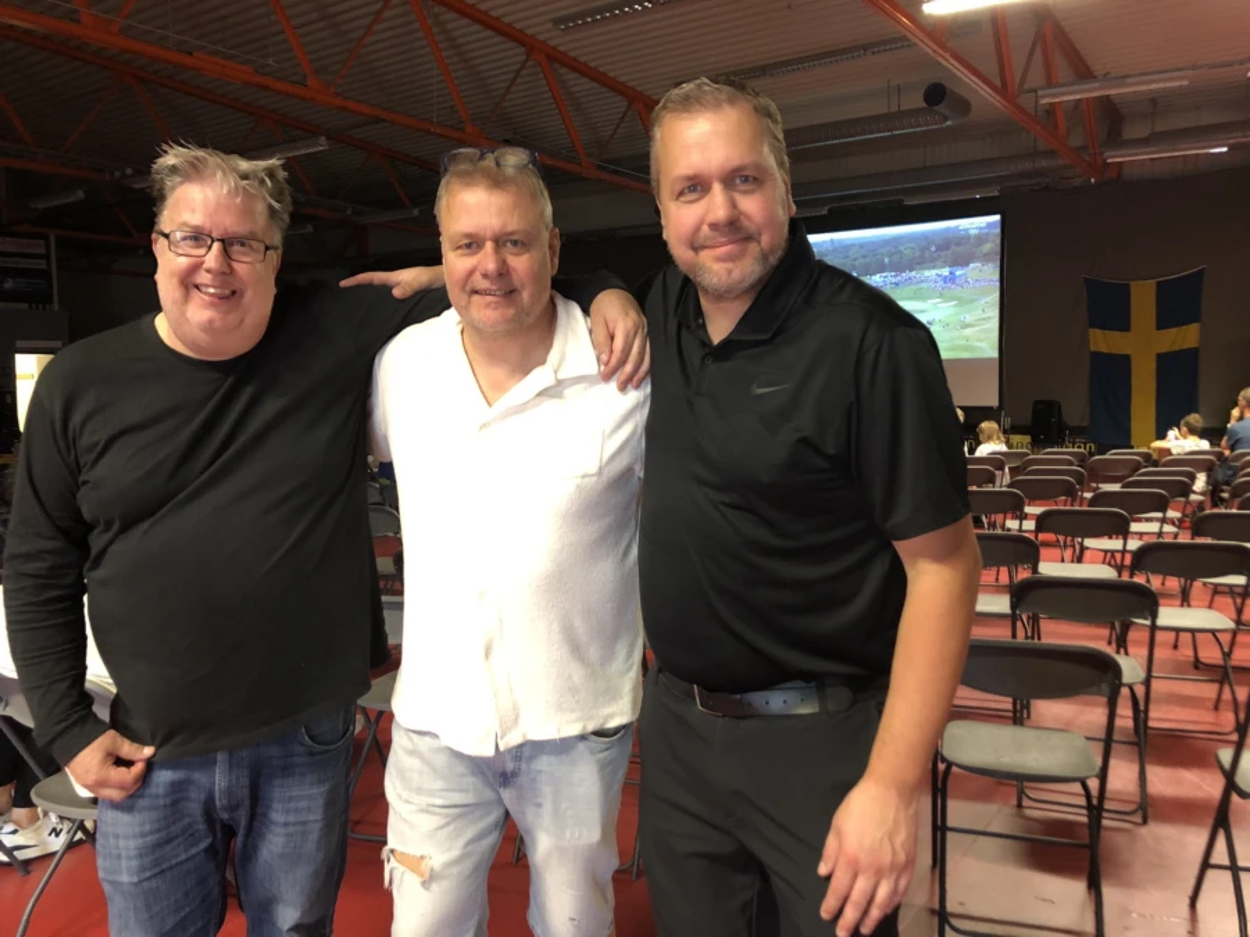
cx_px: 625
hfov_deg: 63.4
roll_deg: +1.0
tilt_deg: -4.5
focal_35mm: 28
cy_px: 468
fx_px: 1011
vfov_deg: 49.7
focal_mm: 3.99
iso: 80
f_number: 1.8
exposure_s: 1/7
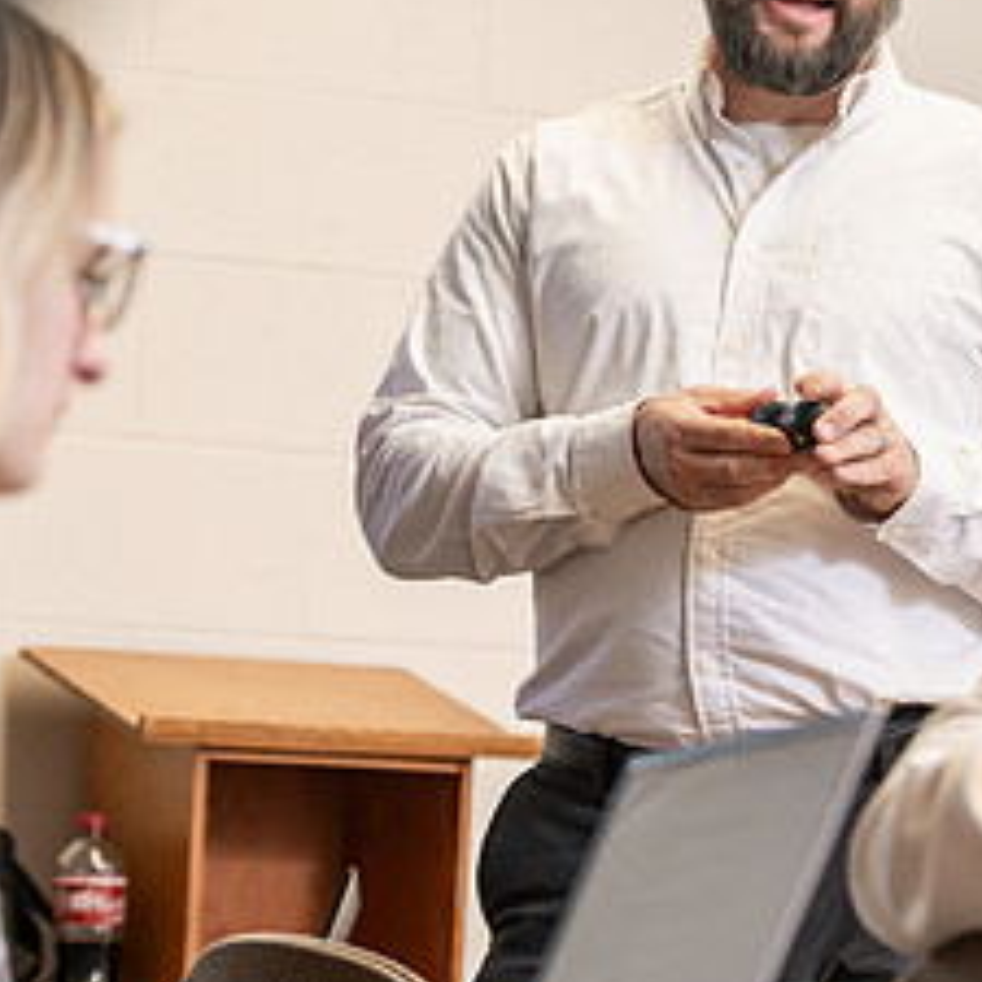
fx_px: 5617
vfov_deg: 10.0
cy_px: 286
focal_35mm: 175
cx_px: 759
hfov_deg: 10.0
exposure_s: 1/200
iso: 1000
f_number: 3.2
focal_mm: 80
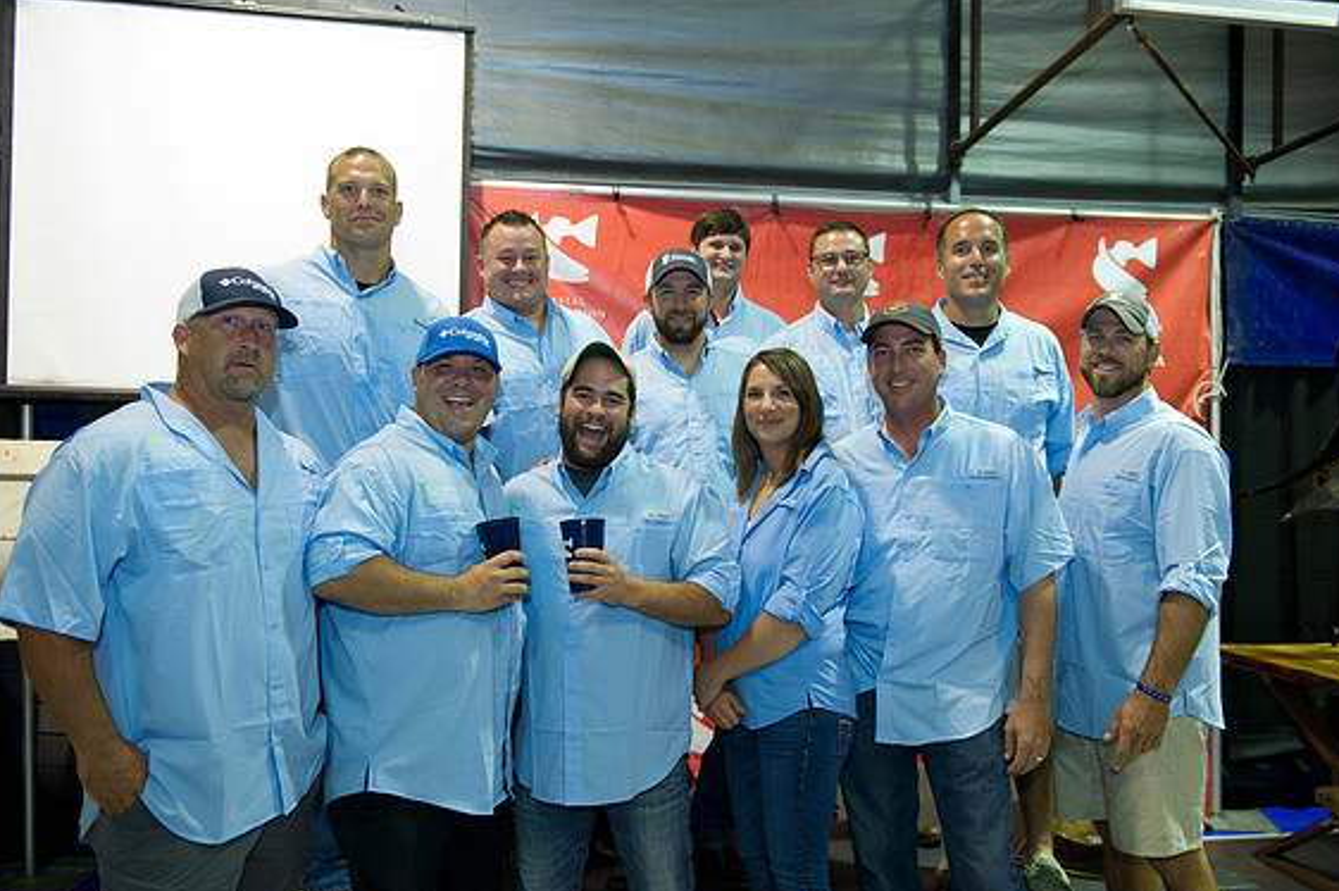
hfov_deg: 58.7
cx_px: 689
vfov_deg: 41.1
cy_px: 453
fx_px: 1189
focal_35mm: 32
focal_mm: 31
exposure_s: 1/60
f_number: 3.5
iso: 1250
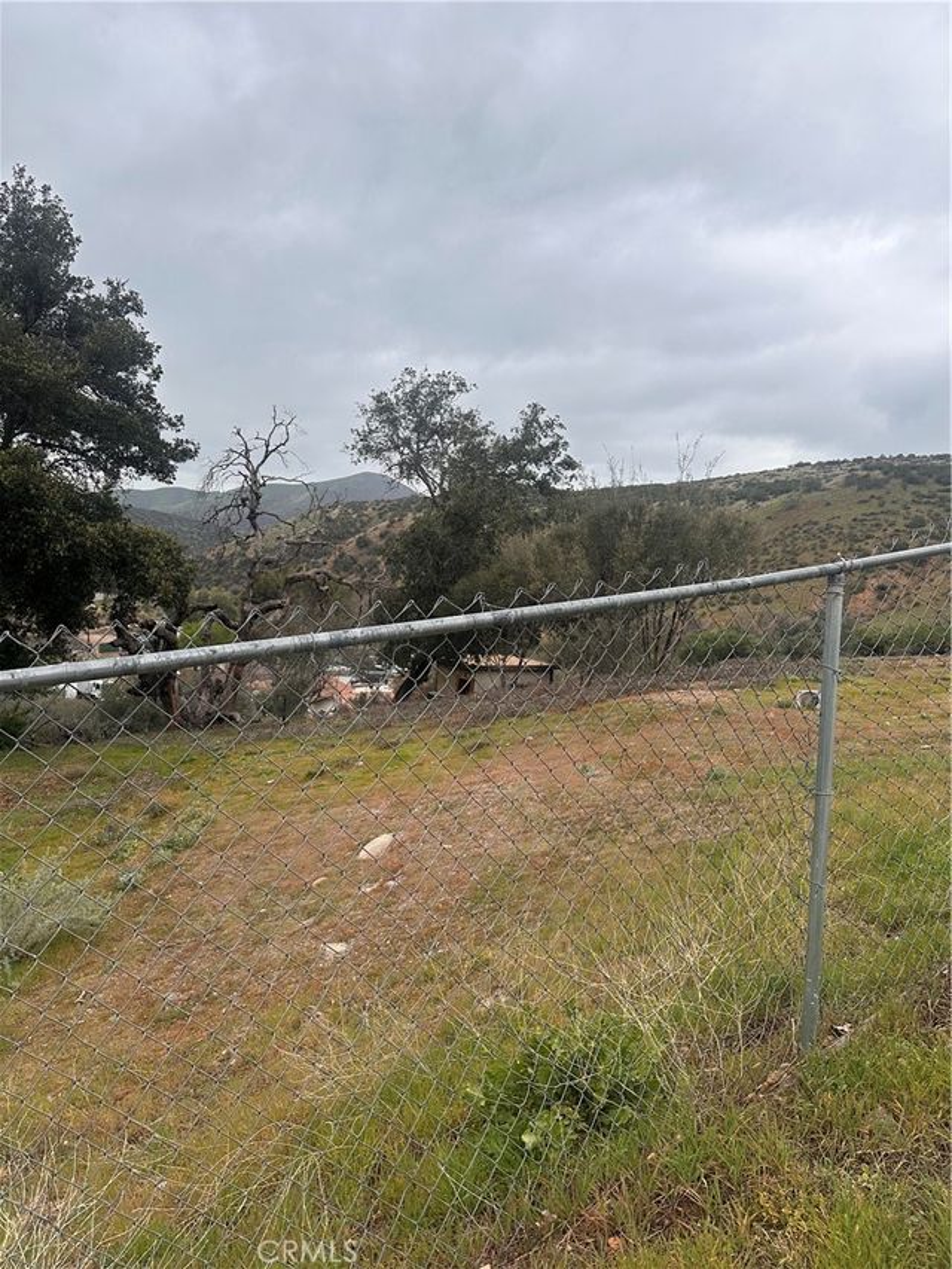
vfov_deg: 71.6
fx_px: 880
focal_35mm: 24
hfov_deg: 56.8
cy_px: 634
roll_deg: -5.7
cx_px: 476
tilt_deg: -6.4
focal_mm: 6.86
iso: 80
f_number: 1.78
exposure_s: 1/2155
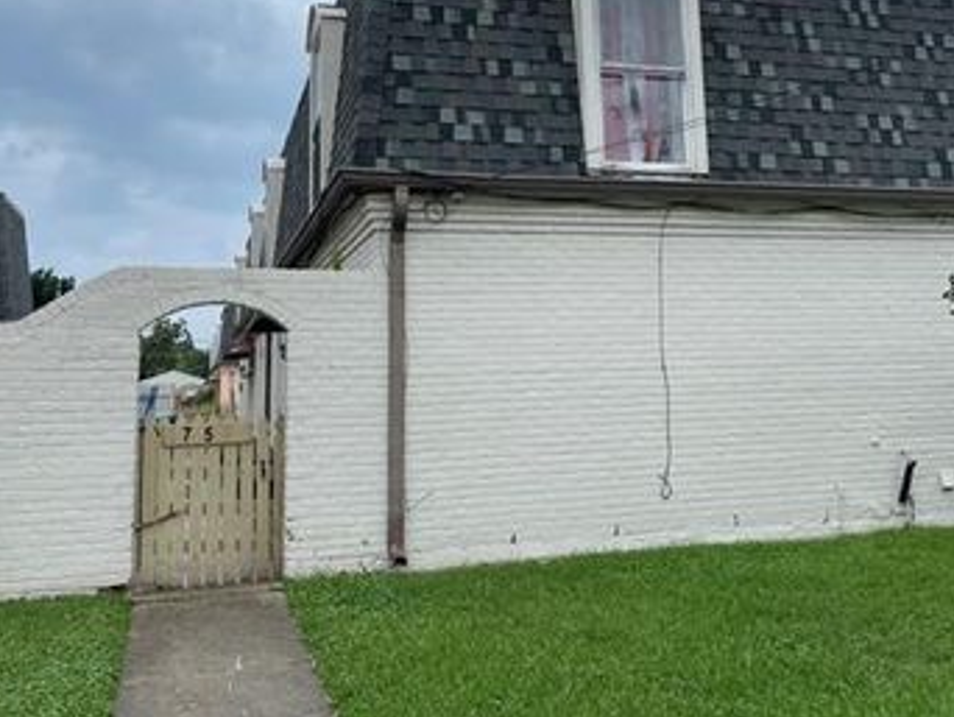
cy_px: 219
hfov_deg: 48.8
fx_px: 1048
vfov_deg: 37.2
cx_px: 538
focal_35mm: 38
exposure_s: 1/940
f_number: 1.6
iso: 32
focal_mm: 4.2
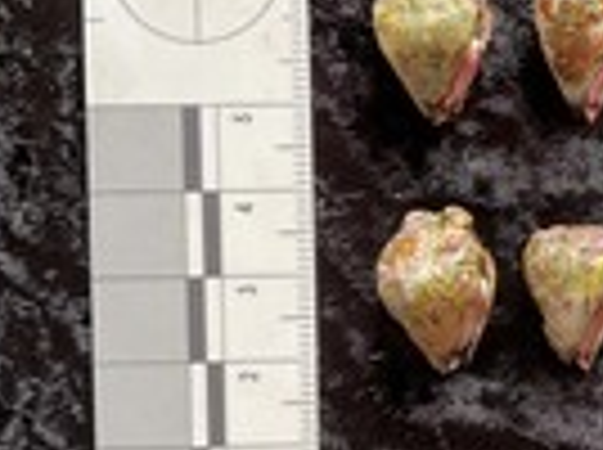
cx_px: 720
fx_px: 1322
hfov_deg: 23.5
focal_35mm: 76
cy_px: 254
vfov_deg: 19.3
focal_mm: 3
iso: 50
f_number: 1.8
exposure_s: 1/120
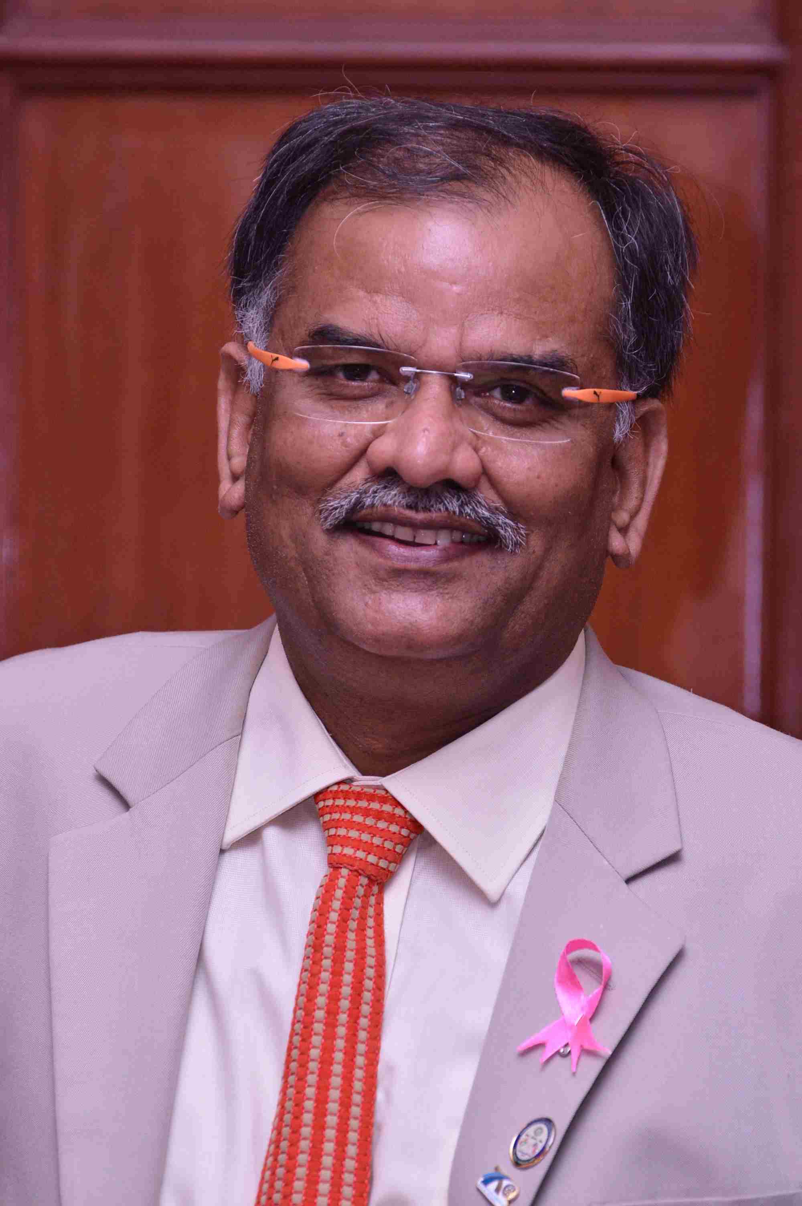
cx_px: 401
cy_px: 603
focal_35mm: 278
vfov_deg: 7.4
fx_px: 9290
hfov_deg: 4.9
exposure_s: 1/60
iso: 800
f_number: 5
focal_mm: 185
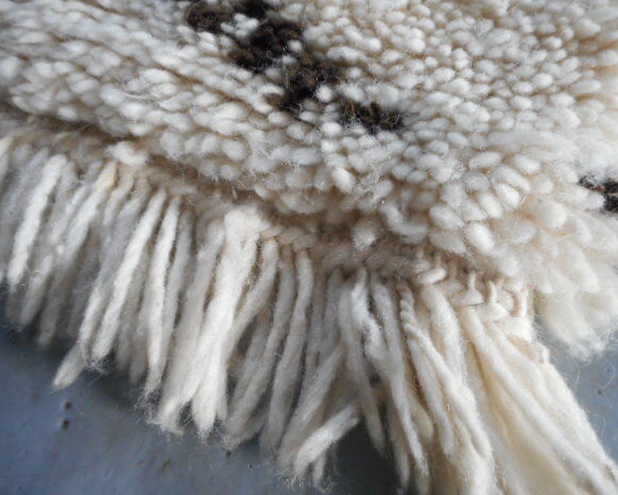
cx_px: 333
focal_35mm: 27
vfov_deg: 53.2
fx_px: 494
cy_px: 245
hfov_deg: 64.0
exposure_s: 1/30
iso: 400
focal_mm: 4.5
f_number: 3.7
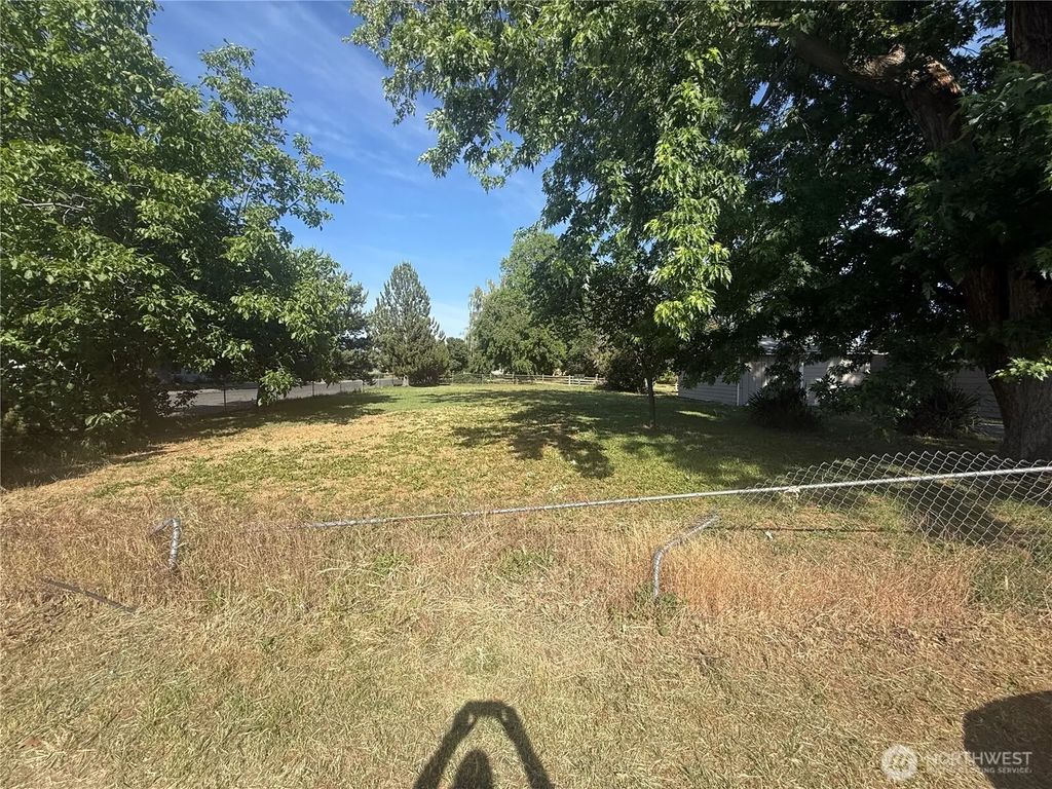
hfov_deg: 102.1
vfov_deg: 85.7
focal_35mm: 14
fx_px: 425
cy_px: 394
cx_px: 526
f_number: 2.2
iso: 50
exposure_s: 1/1211
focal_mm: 2.22
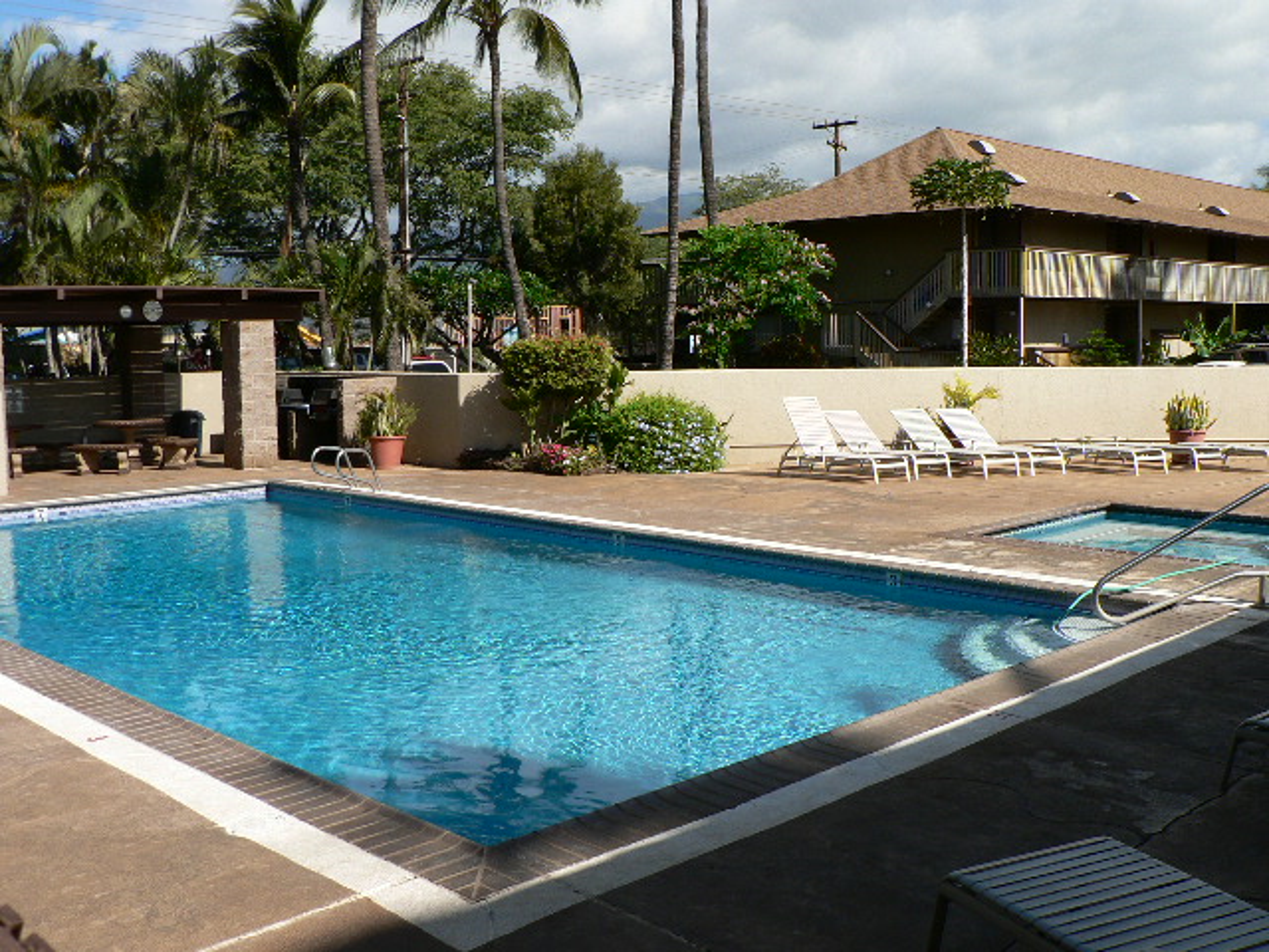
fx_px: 1320
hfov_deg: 51.4
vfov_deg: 39.7
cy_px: 476
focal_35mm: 36
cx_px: 634
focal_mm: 6
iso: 80
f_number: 5
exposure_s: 1/400
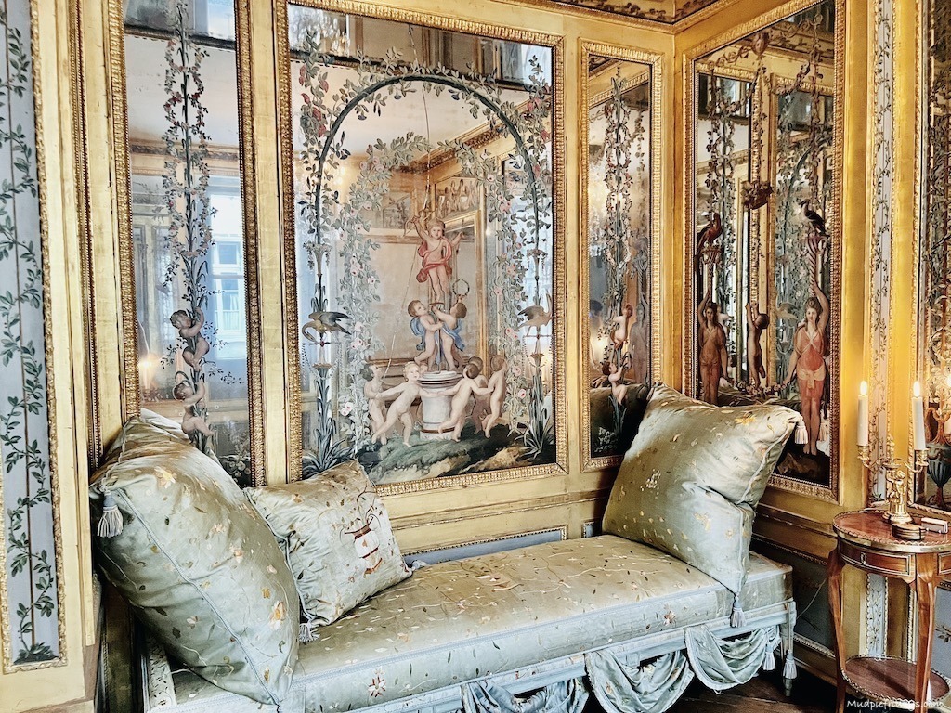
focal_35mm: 26
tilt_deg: -4.3
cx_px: 476
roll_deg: +1.2
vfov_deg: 53.1
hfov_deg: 67.3
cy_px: 356
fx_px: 714
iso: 500
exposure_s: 1/33
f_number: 1.5
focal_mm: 5.7
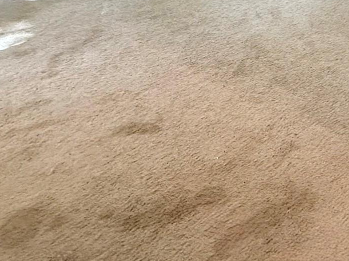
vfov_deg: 27.0
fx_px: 413
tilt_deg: -7.3
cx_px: 356
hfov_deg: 39.8
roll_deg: -0.2
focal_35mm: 41
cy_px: -111
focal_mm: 2.22
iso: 800
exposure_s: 1/60
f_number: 2.2
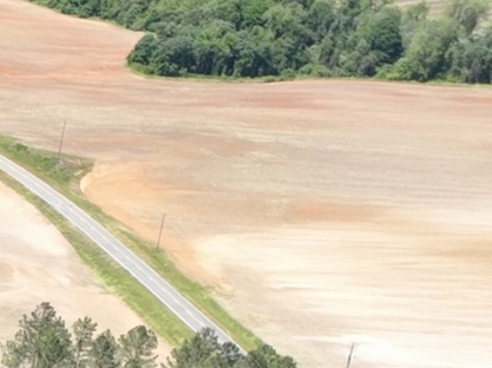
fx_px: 2514
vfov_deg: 7.3
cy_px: 1129
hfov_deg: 9.1
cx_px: -971
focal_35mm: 177
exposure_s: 1/800
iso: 100
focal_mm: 12.29
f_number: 2.8
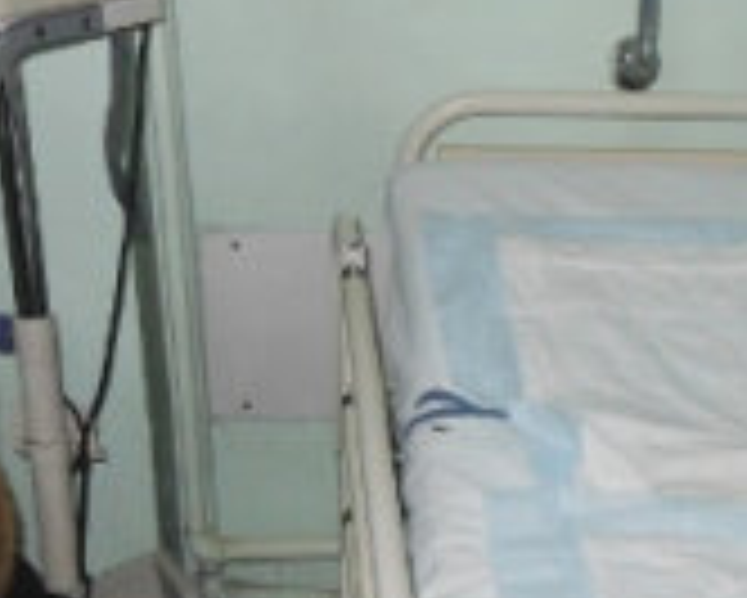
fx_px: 1659
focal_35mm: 75
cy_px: 481
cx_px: 547
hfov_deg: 25.1
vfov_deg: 20.2
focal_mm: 4.5
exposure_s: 1/25
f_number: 3.2
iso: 200
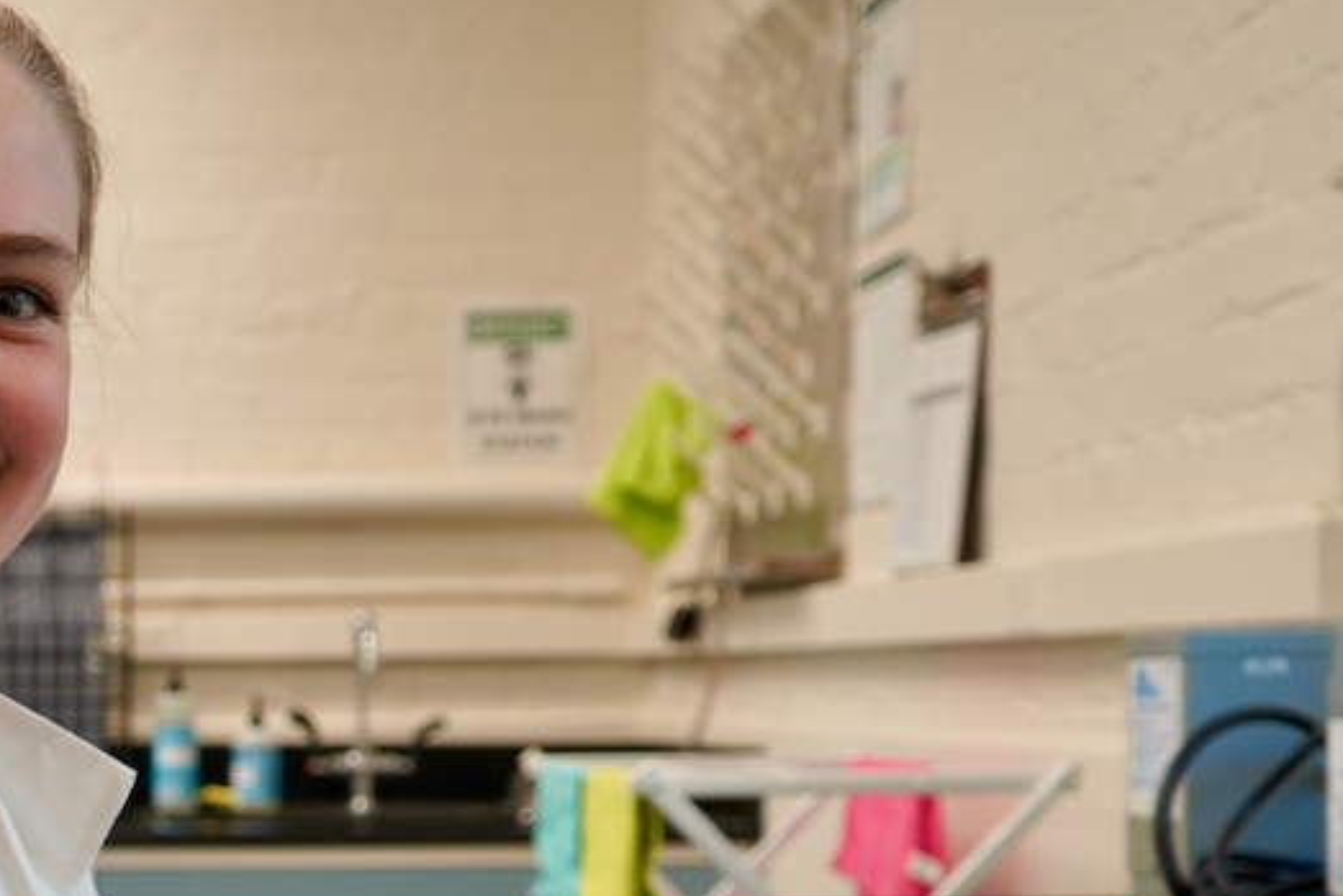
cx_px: 98
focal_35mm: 71
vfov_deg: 18.6
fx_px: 2649
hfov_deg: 27.3
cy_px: 919
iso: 640
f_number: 4
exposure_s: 1/160
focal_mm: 29
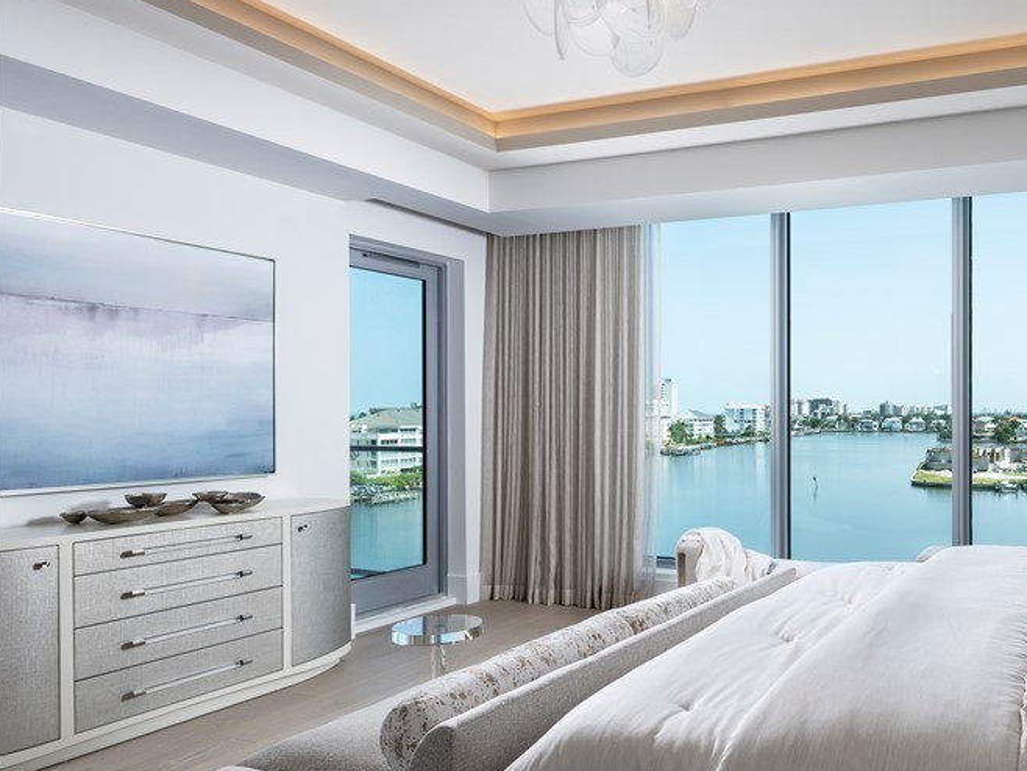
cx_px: 793
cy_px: 439
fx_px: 831
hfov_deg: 59.4
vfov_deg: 49.6
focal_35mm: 28
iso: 400
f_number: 11
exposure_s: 1/125
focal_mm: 22.8
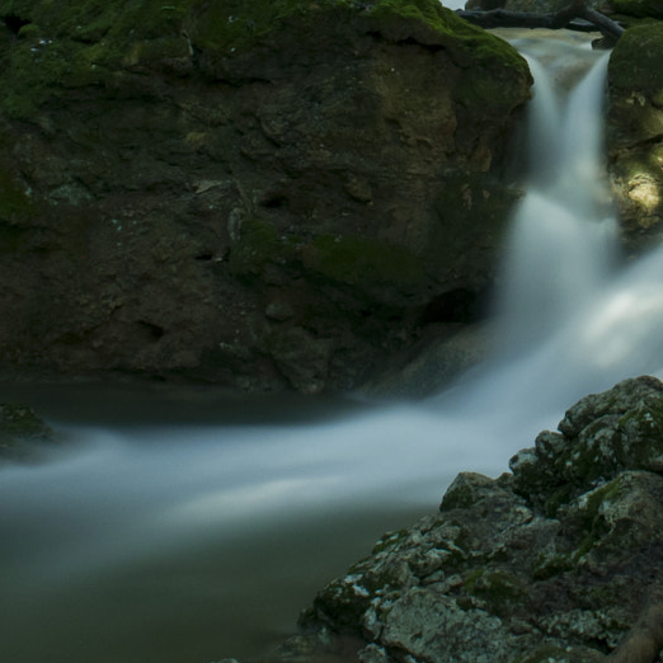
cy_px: -34
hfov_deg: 18.8
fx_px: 1950
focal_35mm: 90
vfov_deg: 18.7
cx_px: 640
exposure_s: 197
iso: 200
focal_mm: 18
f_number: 11
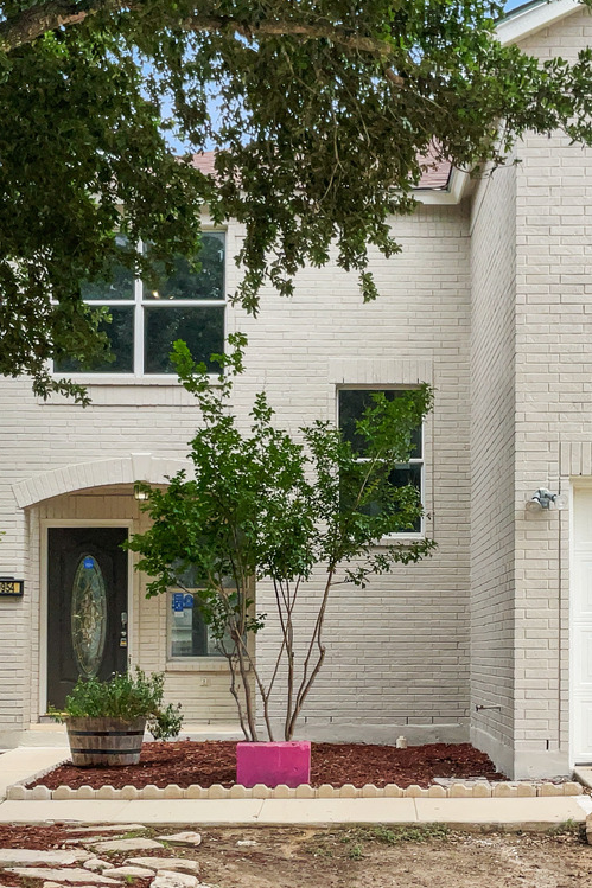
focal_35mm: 58
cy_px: 532
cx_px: 330
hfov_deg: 23.4
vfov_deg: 34.4
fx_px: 1431
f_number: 1.8
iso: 16
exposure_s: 1/900
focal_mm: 3
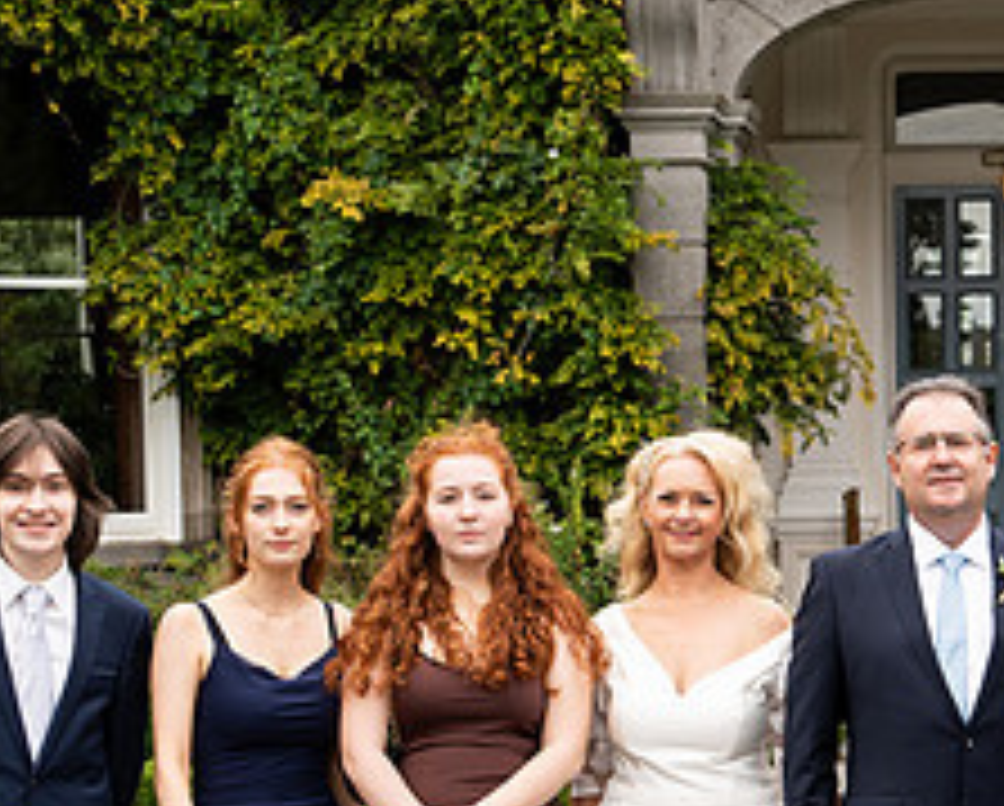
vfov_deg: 12.6
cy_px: 615
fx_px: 3630
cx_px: 941
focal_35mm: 122
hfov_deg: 15.5
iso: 250
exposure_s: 1/200
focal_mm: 50
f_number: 5.6
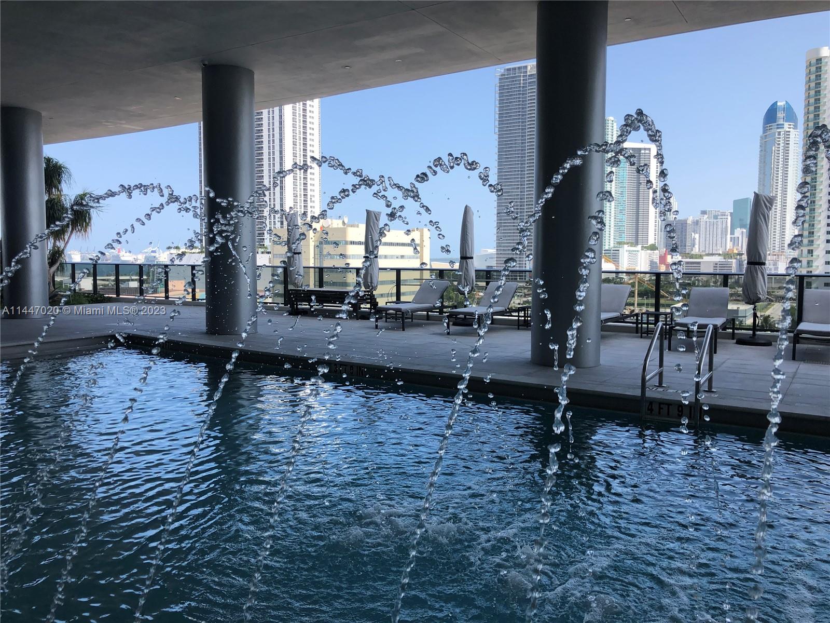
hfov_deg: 63.4
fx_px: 671
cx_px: 415
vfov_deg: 49.7
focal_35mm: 28
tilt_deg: -3.8
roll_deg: +0.0
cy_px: 312
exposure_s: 1/1056
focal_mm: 4
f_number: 1.8
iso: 20
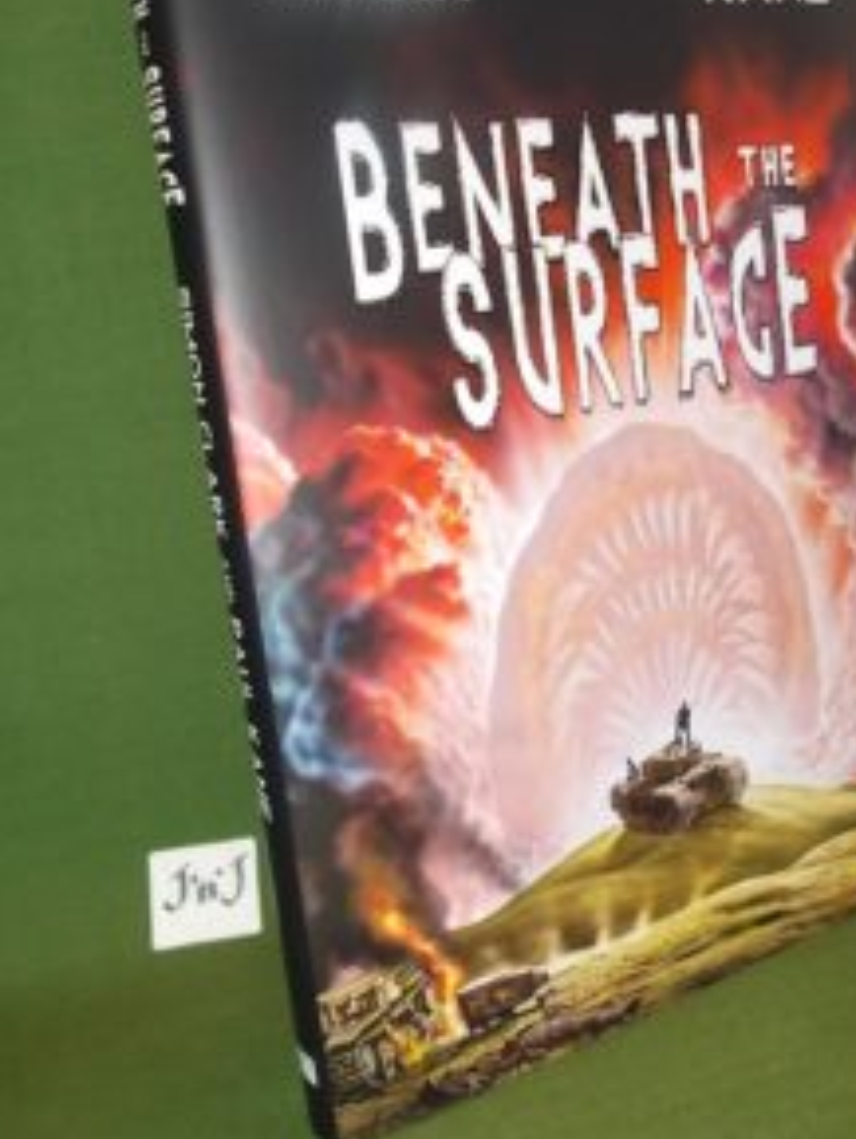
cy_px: 451
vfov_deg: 54.9
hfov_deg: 42.8
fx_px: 1087
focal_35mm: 33
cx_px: 507
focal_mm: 4.6
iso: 200
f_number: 3.2
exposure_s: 1/25
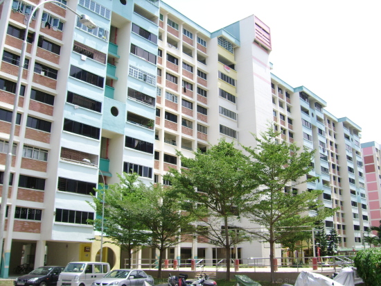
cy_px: 143
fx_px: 385
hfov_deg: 52.6
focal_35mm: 35
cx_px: 190
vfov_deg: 40.7
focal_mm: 5.95
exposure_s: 1/250
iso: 50
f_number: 5.8
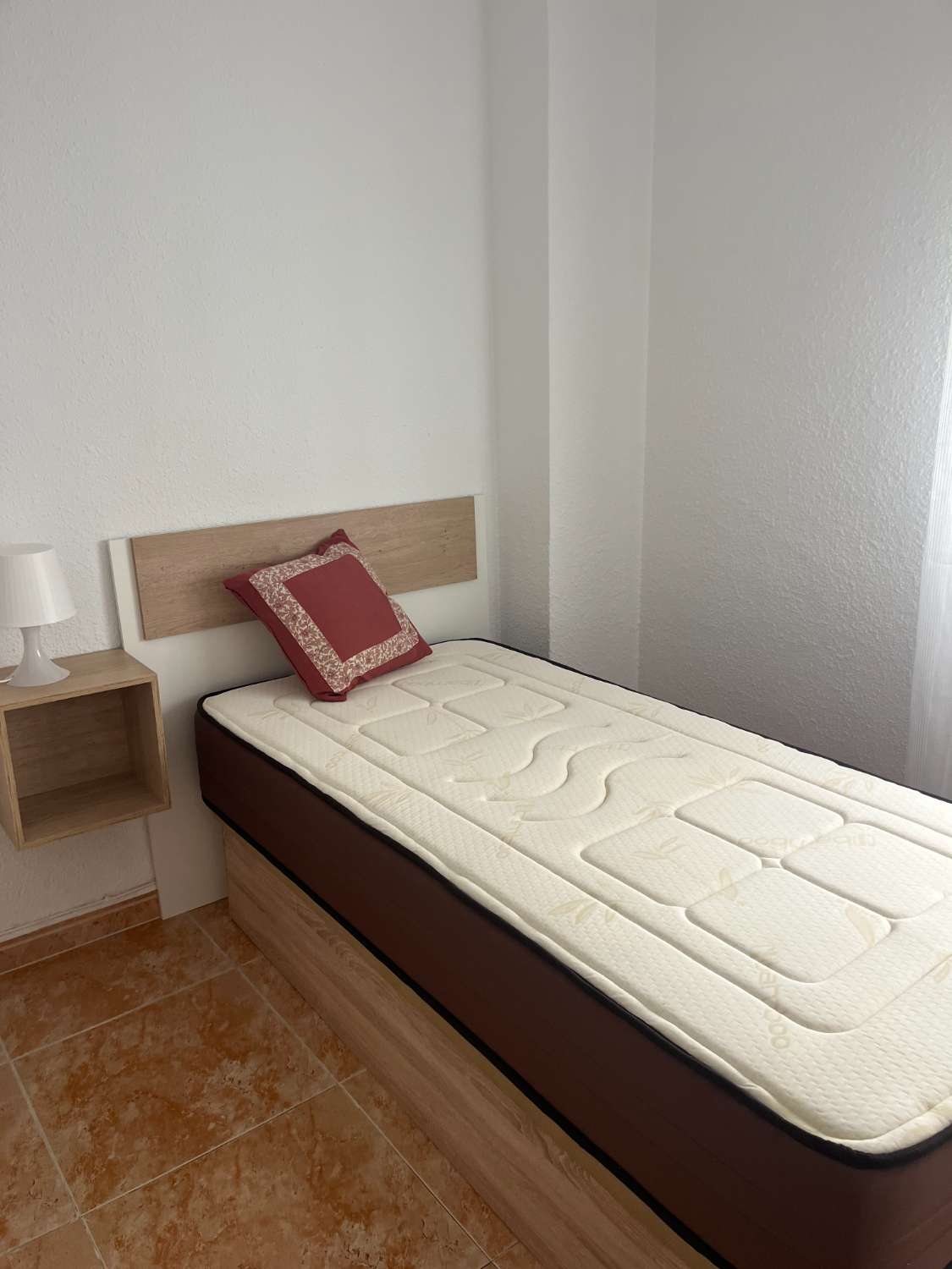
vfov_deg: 67.3
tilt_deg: -15.0
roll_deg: +2.3
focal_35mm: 26
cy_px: 634
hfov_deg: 53.1
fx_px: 953
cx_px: 476
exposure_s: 1/115
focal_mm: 5.1
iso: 125
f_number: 1.6
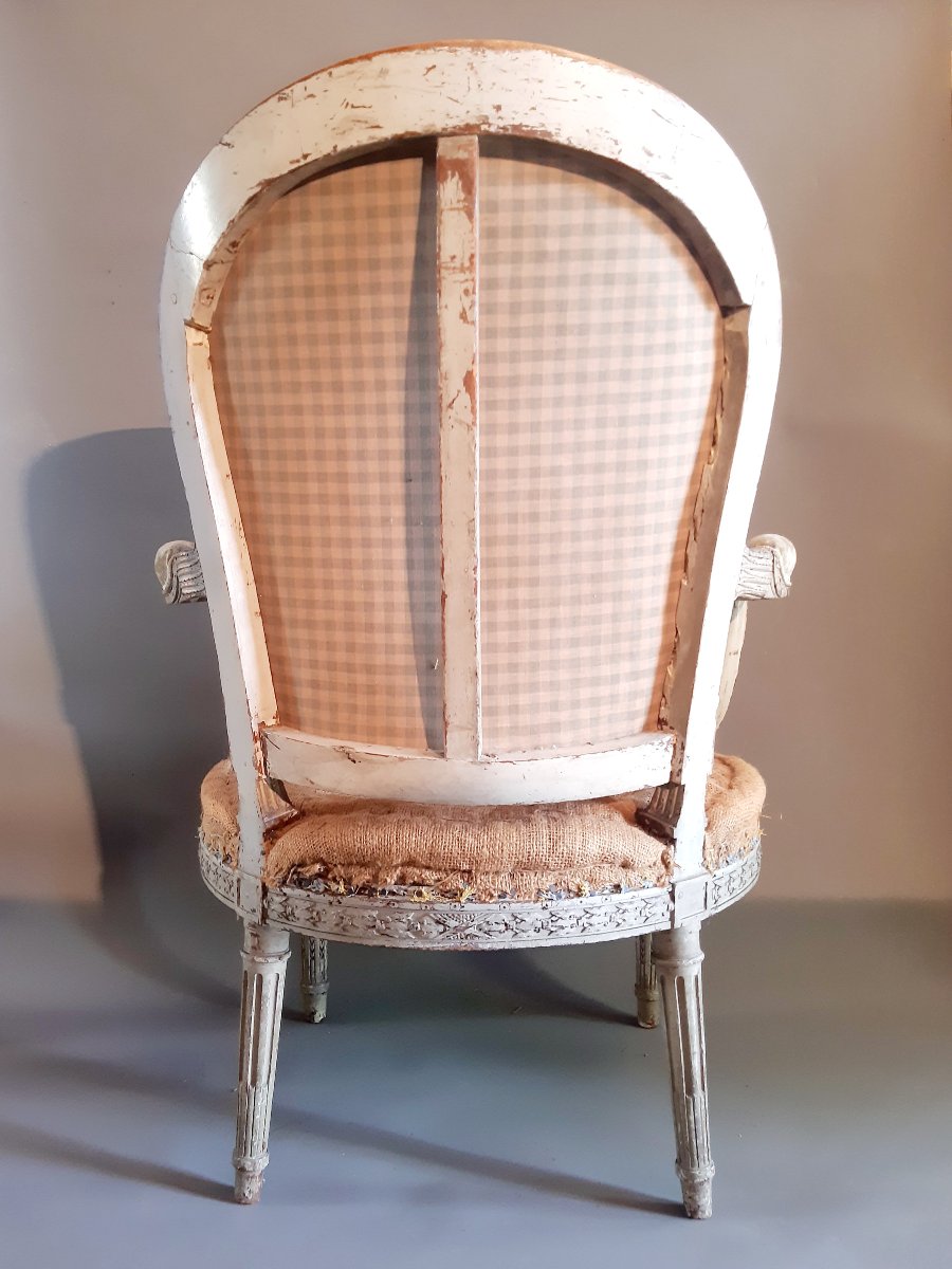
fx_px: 953
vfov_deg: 67.3
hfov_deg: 53.1
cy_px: 634
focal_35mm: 26
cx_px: 476
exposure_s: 1/24
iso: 200
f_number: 1.7
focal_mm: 3.92
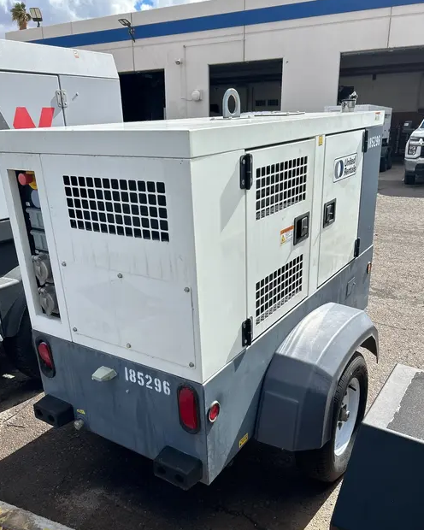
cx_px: 223
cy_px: 300
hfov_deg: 48.5
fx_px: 471
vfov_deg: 58.6
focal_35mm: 30
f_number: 1.5
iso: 50
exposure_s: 1/3460
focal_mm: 5.7
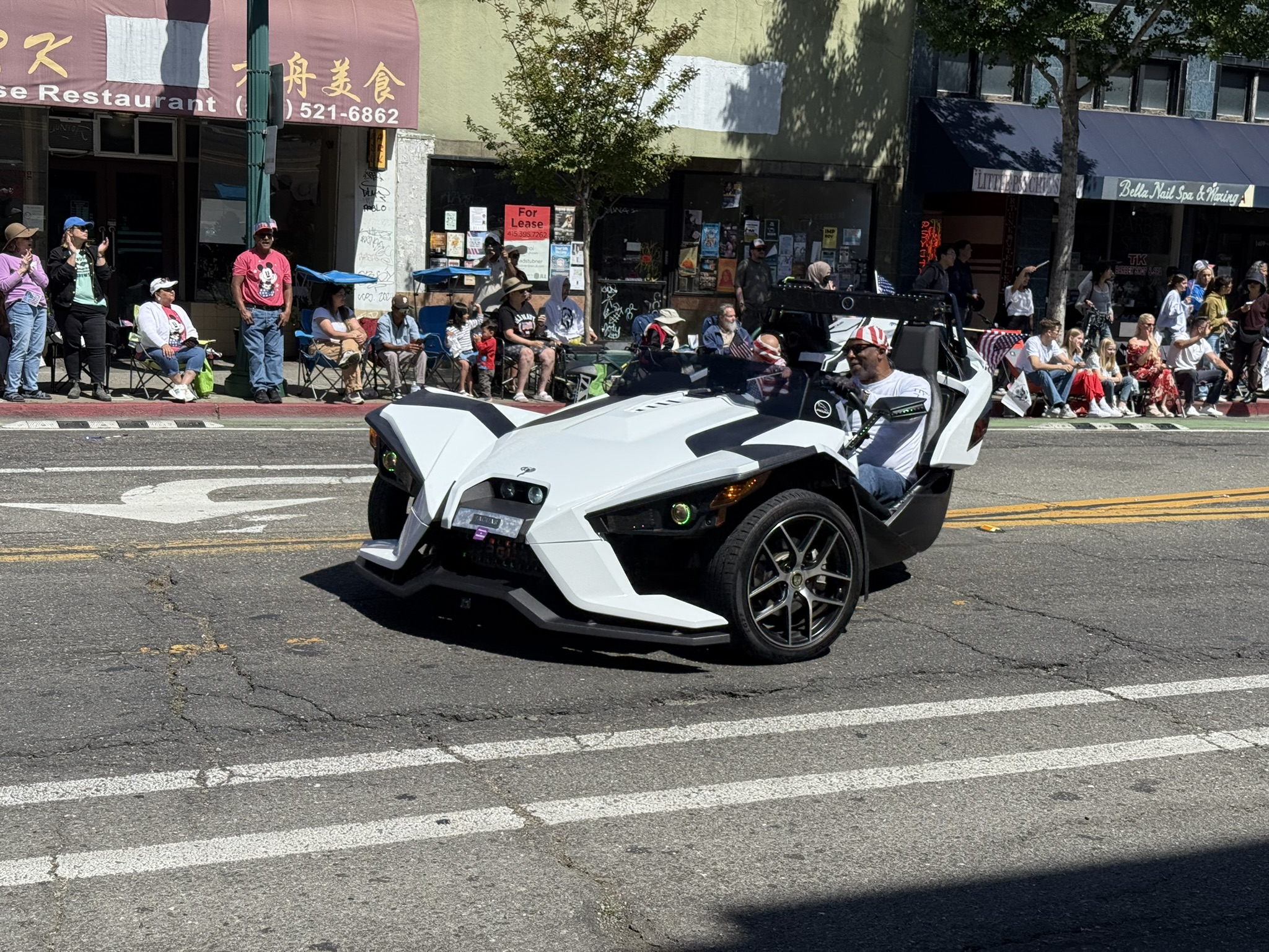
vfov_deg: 30.3
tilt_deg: -7.5
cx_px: 634
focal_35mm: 48
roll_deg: -2.5
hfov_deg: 39.7
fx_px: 1760
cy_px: 476
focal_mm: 6.76
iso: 64
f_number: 1.78
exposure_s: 1/5208
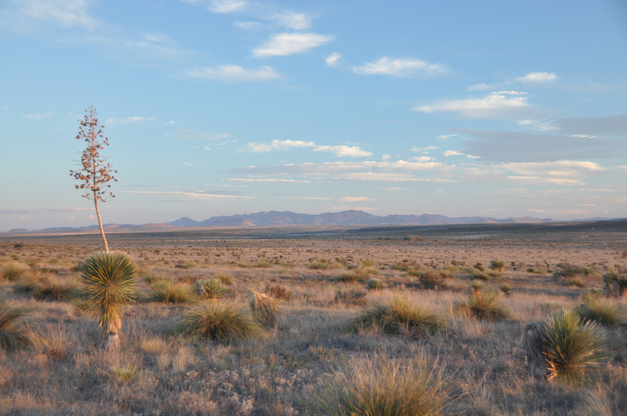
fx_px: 913
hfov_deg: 37.9
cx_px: 314
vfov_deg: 25.7
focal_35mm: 52
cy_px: 208
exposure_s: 1/80
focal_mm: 35
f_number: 4.5
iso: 400
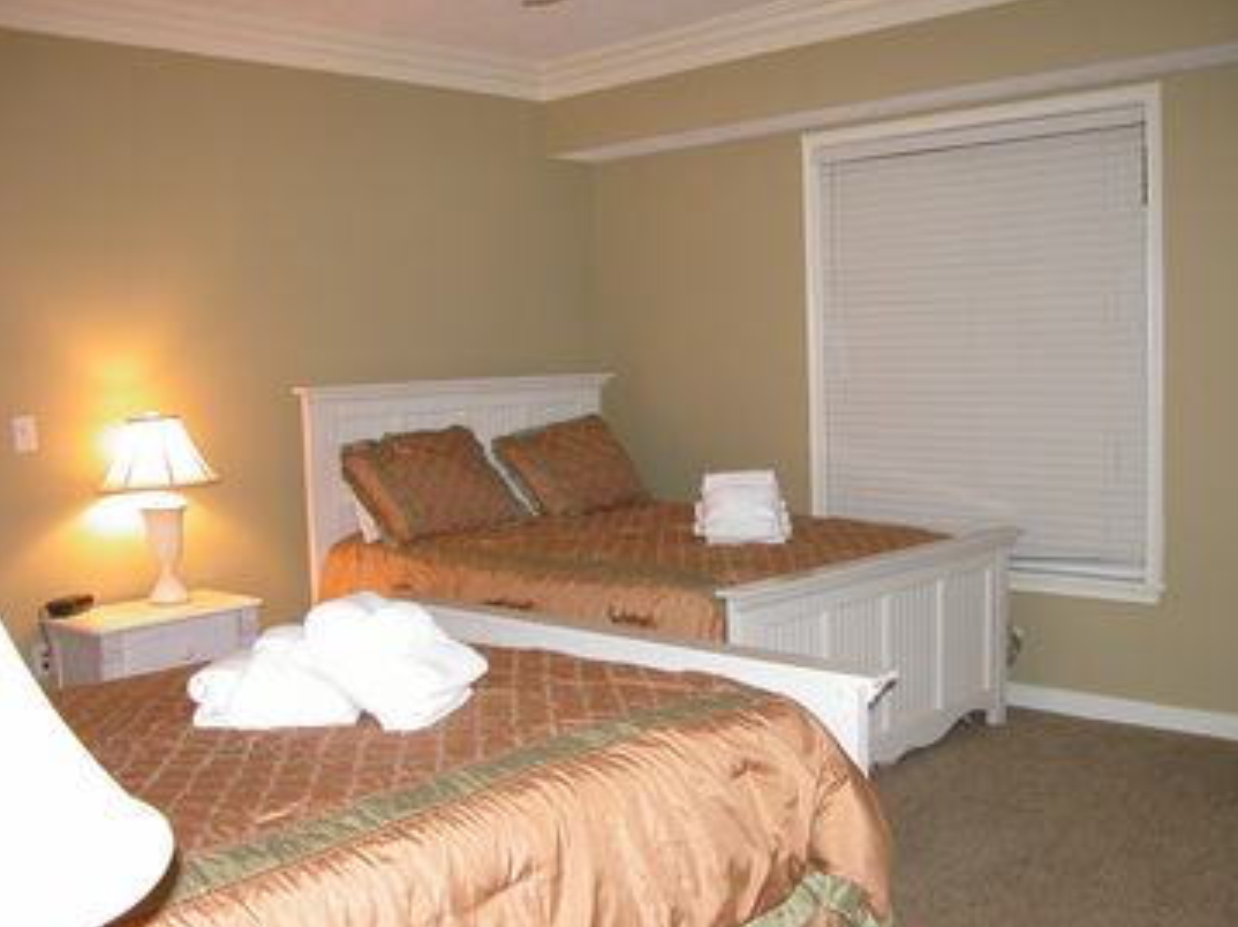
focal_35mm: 36
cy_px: 467
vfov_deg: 39.6
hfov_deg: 51.4
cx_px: 629
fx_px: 1287
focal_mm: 8.9
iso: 400
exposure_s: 1/60
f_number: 2.8
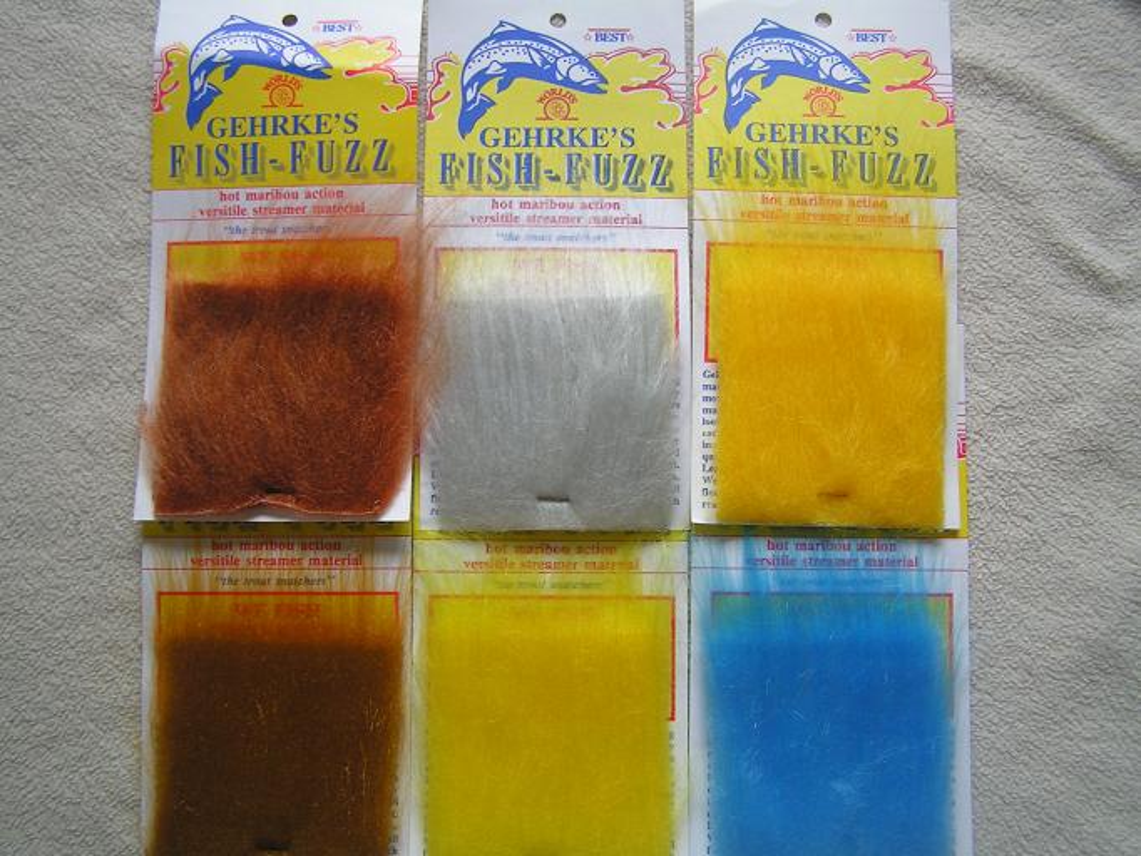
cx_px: 570
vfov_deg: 37.7
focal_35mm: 38
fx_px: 1253
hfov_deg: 49.0
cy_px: 428
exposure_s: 1/50
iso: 50
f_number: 2.8
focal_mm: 6.3
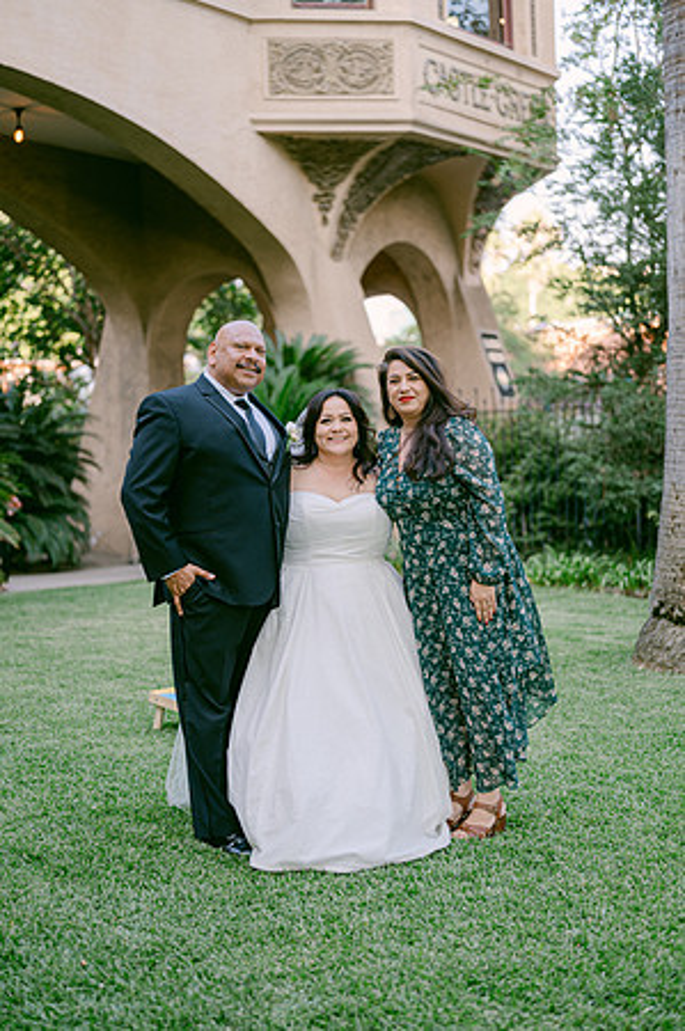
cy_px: 516
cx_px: 342
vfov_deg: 39.6
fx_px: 1430
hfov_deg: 26.9
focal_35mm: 50
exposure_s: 1/400
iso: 100
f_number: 2
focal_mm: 50
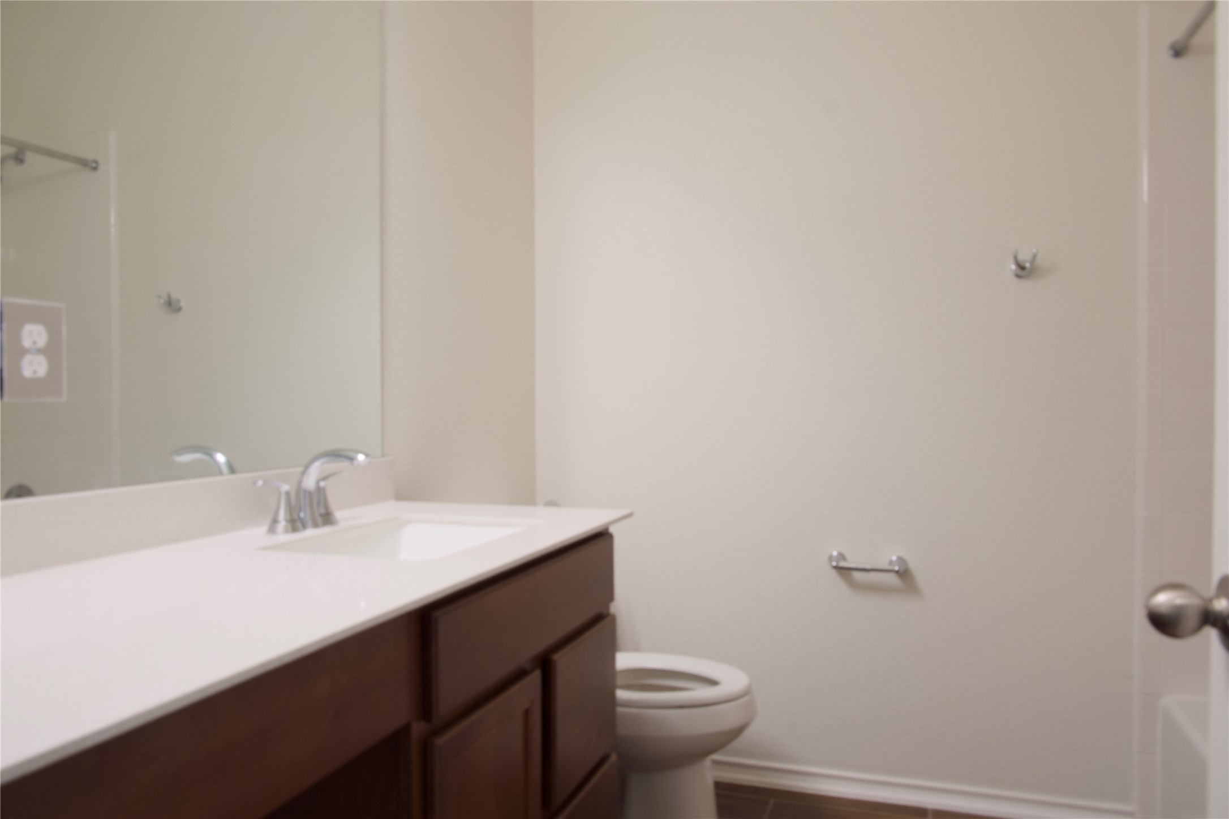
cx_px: 614
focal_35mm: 26
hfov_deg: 70.4
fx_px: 870
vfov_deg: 50.4
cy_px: 410
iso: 100
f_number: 11
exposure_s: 1/2
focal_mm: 17
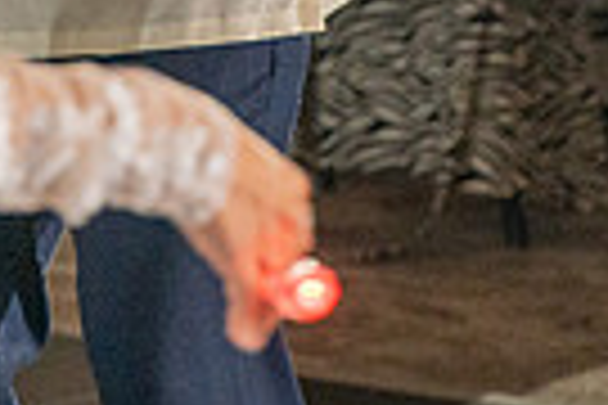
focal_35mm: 365
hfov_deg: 5.6
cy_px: -455
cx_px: -477
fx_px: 6164
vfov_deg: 3.7
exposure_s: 1/200
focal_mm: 70
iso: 1600
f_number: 2.8
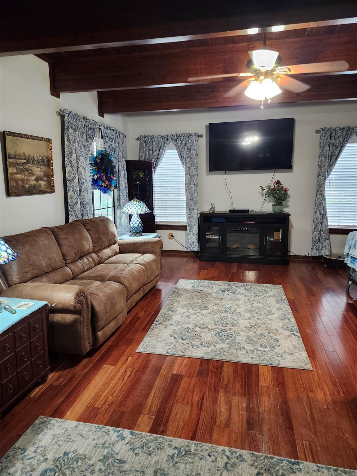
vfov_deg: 73.9
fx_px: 316
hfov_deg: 58.9
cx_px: 178
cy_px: 238
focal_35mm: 23
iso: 800
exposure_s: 1/120
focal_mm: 5.54
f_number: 1.8
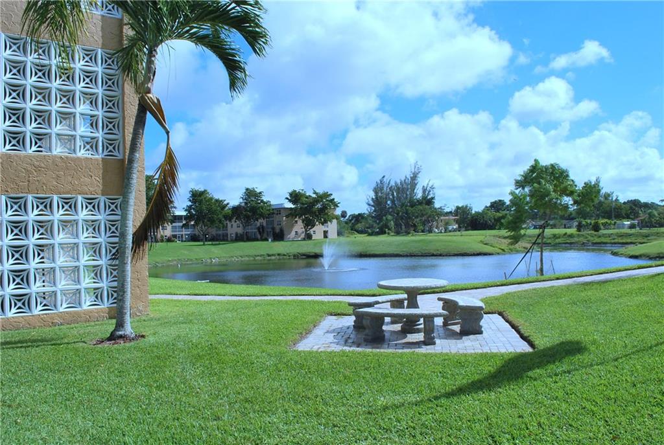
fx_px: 499
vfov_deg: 48.1
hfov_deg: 67.3
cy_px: 222
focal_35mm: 27
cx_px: 332
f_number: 9
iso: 100
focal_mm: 18
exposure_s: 1/320
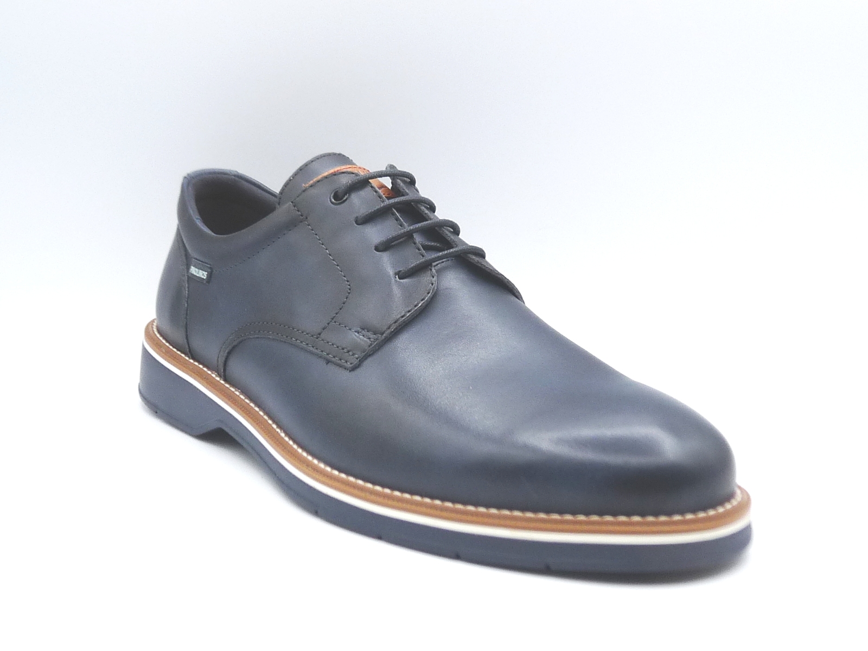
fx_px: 1254
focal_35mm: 50
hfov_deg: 38.2
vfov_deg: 29.1
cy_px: 326
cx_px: 434
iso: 100
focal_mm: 4.9
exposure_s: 1/200
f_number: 4
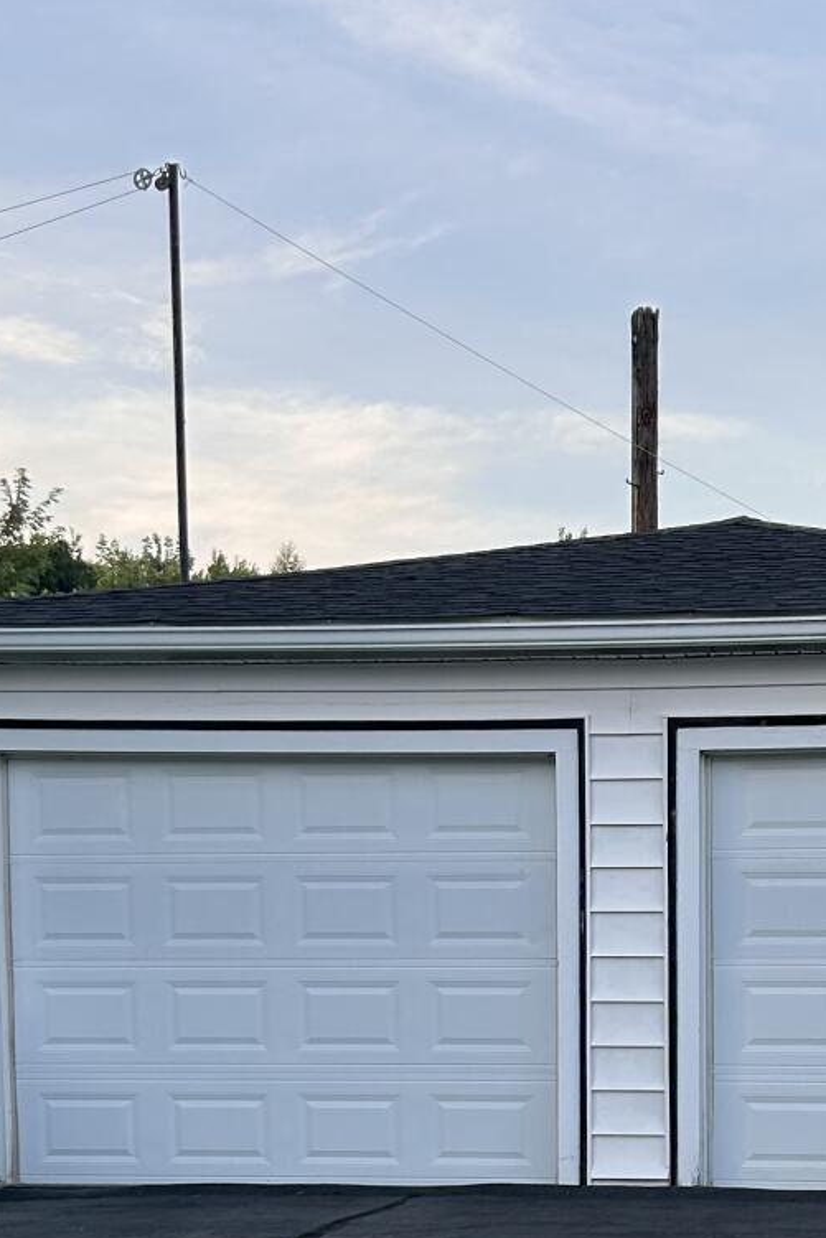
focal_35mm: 72
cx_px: 673
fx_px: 2477
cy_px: 1063
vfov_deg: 27.3
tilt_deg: -2.5
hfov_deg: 18.7
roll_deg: +0.0
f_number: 1.5
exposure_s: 1/404
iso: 50
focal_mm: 5.7
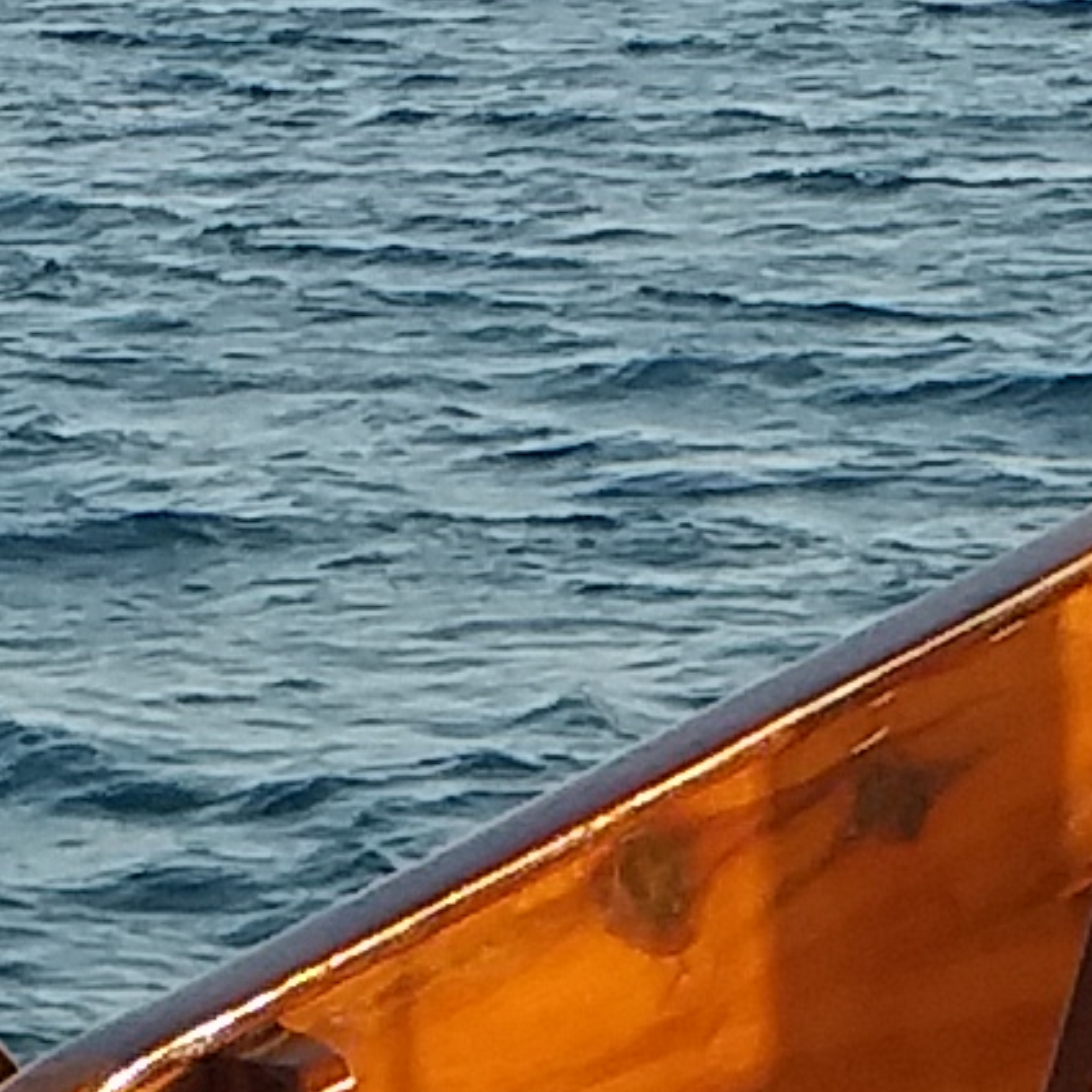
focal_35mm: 224
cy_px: 2748
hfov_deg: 7.8
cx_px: 1236
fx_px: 7995
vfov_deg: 7.3
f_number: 1.9
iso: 40
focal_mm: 3.6
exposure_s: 1/397
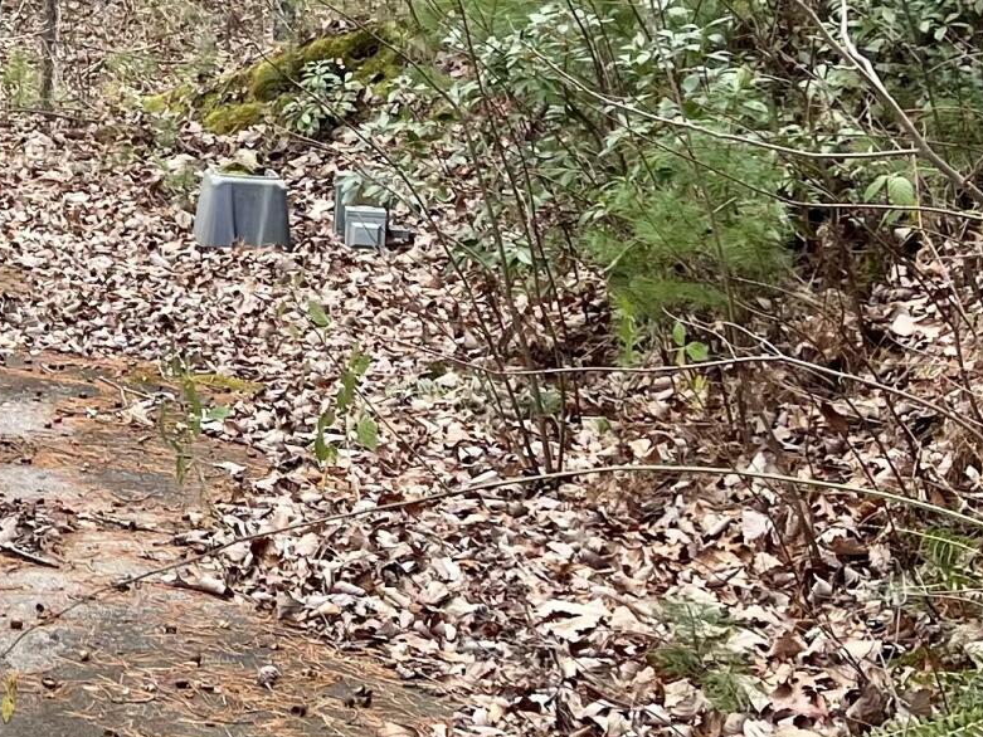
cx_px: -526
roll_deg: -2.9
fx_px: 2727
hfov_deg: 18.0
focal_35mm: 96
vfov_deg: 14.9
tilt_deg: -1.4
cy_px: -155
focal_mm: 5.1
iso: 32
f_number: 1.6
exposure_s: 1/341
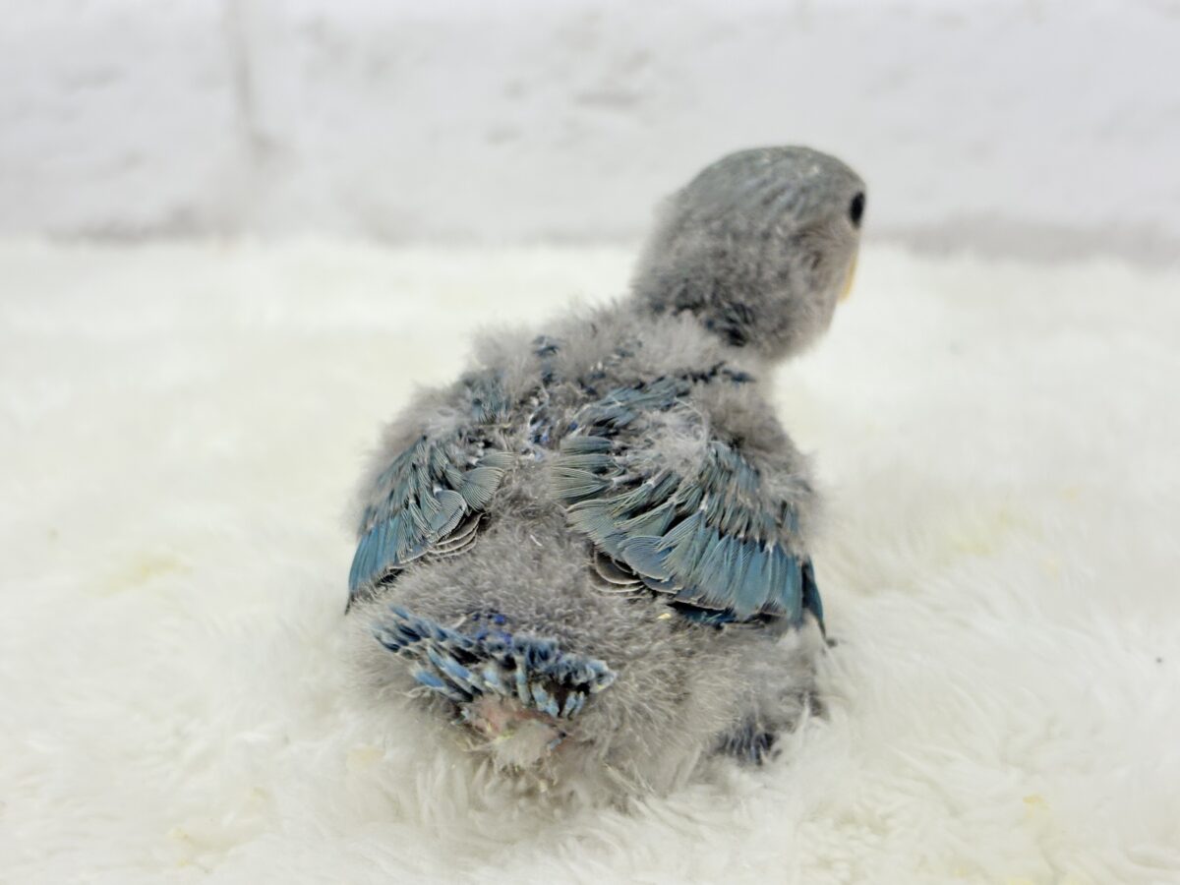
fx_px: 1773
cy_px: 442
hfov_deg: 36.8
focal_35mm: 52
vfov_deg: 28.0
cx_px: 590
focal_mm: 5.96
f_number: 1.6
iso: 64
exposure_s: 1/100
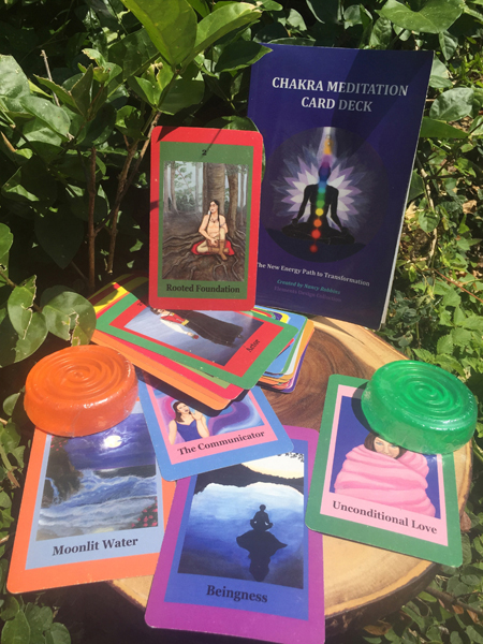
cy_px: 322
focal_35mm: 29
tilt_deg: -33.8
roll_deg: -4.3
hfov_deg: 48.2
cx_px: 242
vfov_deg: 61.7
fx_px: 540
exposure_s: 1/2198
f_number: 2.2
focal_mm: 4.15
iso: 32
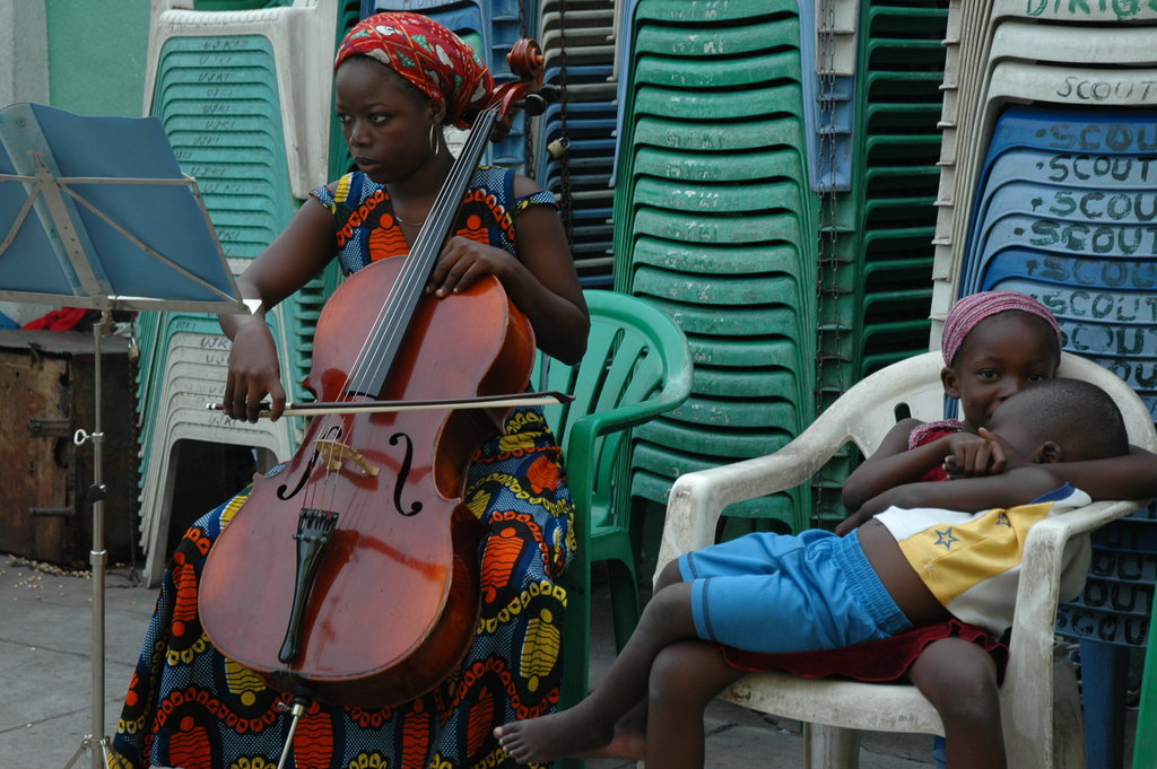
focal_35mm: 69
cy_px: 384
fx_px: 2216
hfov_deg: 29.3
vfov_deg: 19.7
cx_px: 578
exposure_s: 1/60
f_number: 4.5
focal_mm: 46
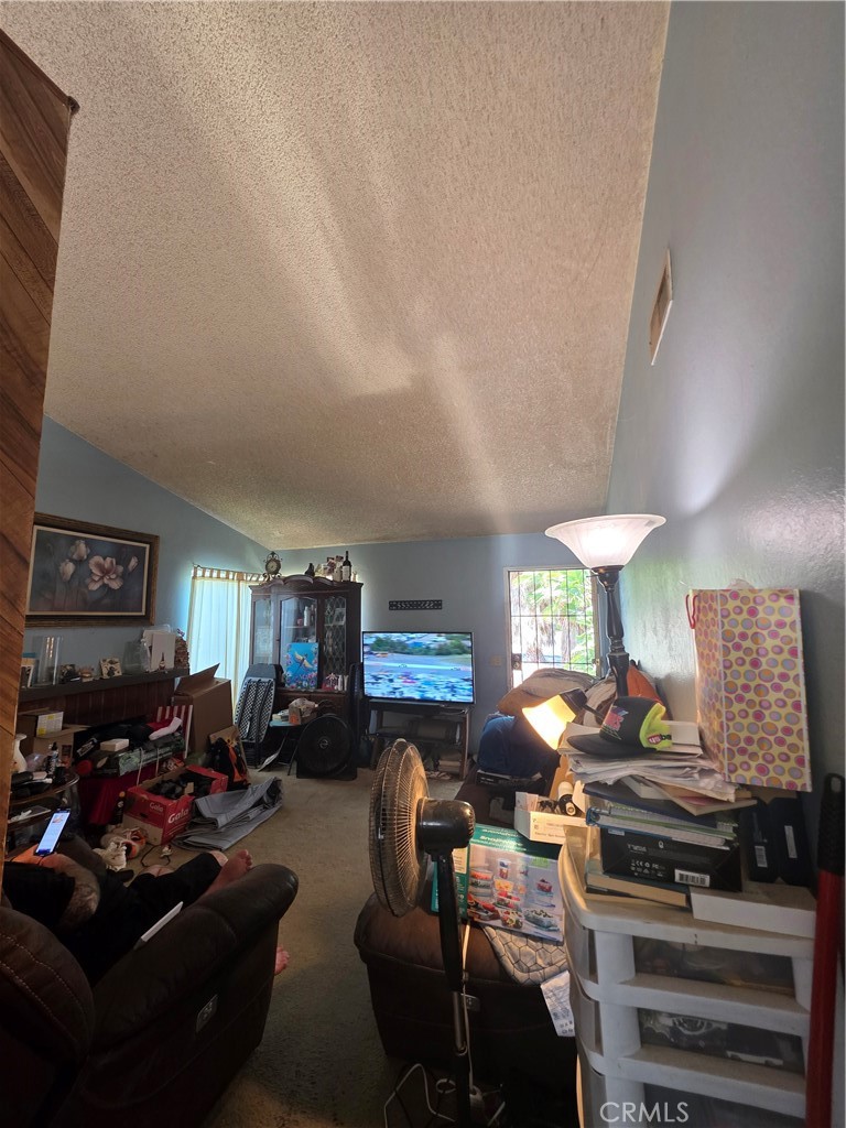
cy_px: 564
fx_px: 424
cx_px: 423
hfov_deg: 89.9
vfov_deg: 106.2
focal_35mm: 13
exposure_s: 1/60
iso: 200
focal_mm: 2.2
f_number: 1.9
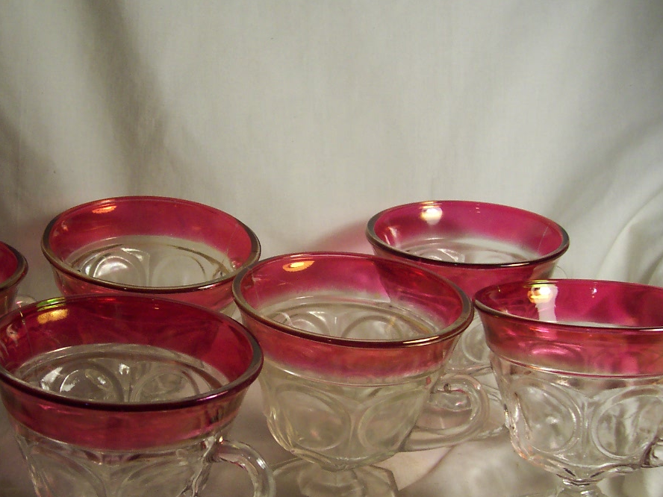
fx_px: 958
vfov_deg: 29.0
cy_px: 317
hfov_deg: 38.0
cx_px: 266
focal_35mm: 50
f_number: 2.8
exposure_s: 1/125
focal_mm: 5.6
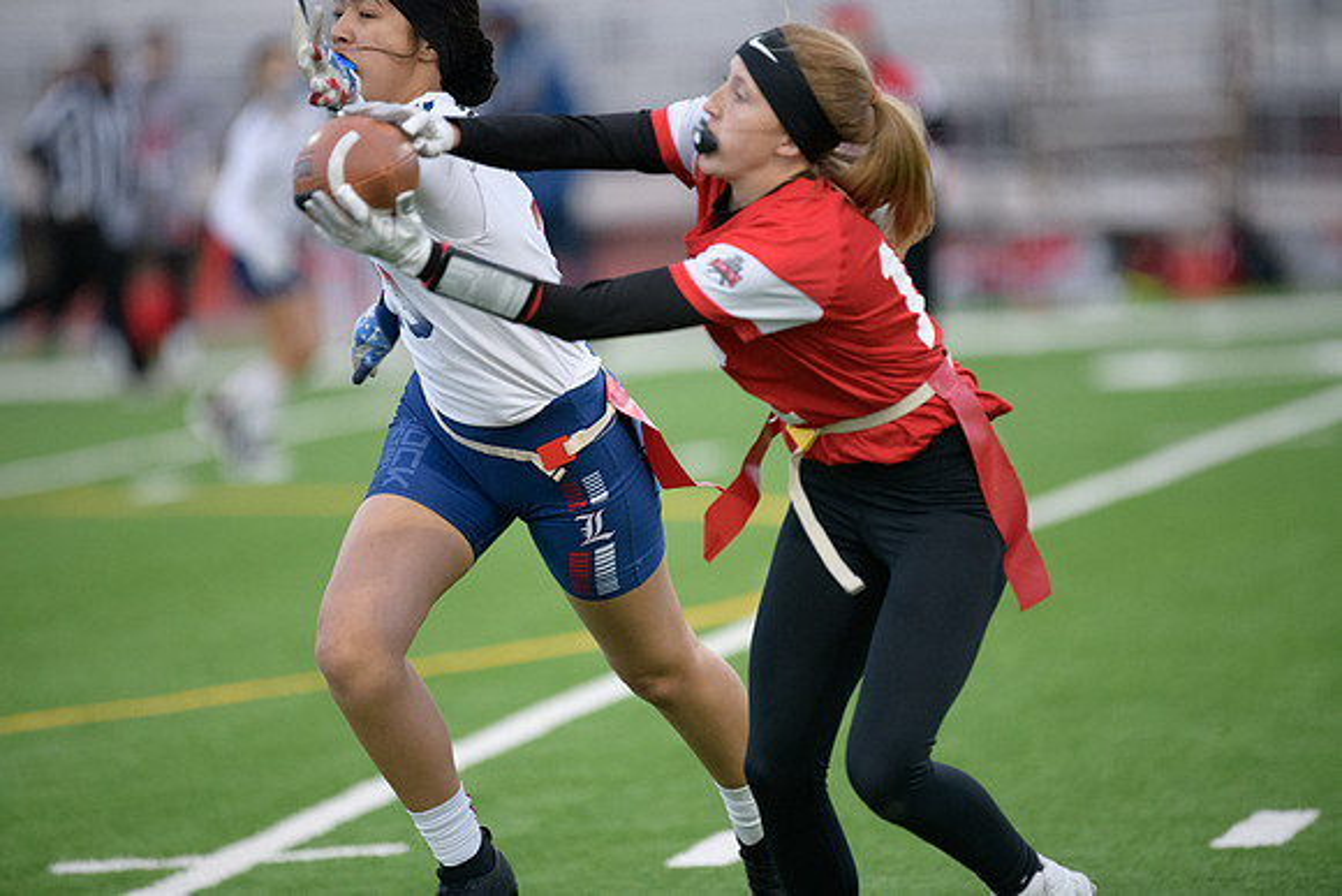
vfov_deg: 4.6
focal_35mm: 300
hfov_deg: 6.9
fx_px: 11185
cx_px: 671
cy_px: 448
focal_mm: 300
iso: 4500
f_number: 2.8
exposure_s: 1/3200
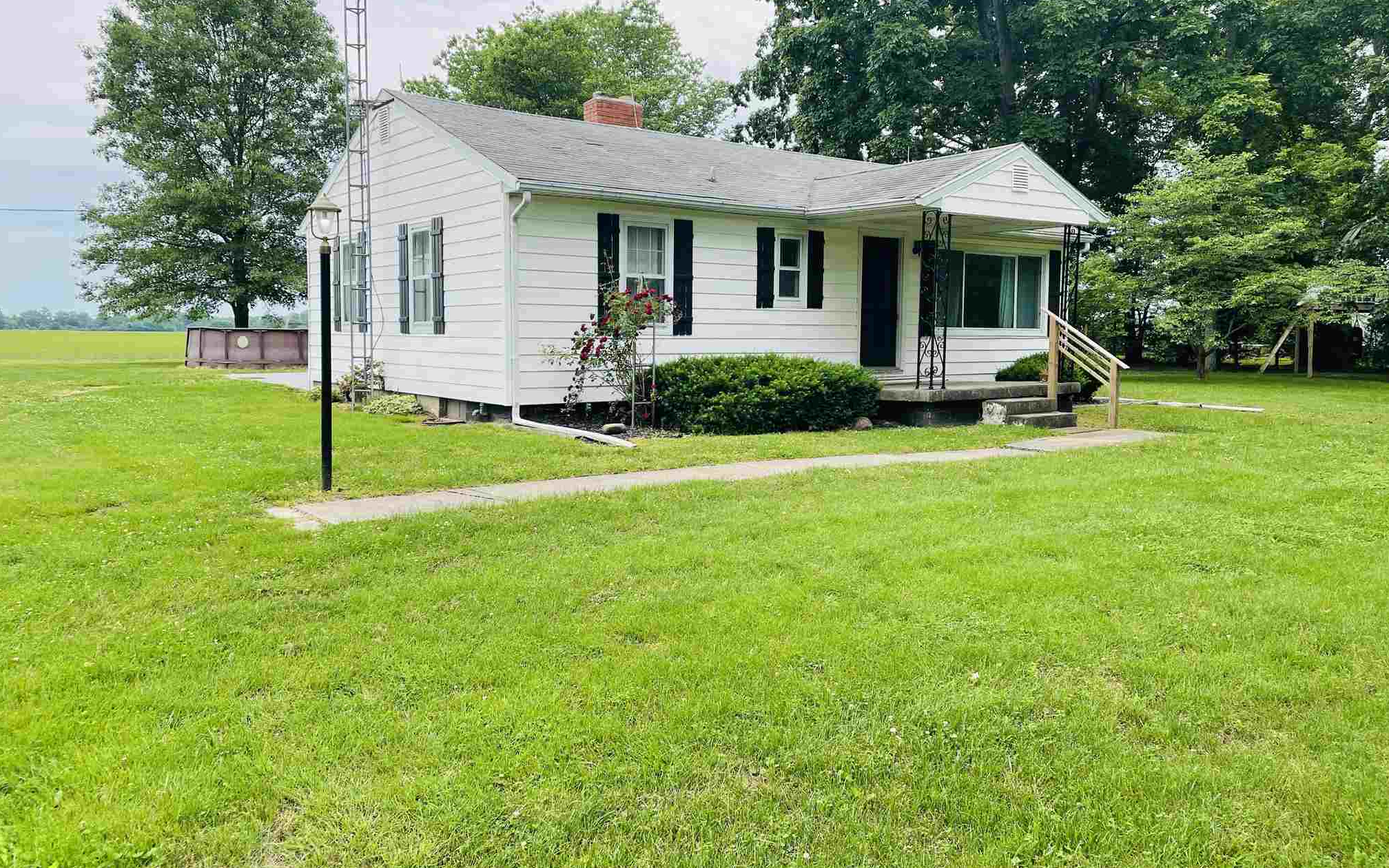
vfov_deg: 44.5
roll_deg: -0.4
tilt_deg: -3.8
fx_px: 1060
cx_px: 692
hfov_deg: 66.5
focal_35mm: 28
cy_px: 424
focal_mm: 4.2
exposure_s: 1/1147
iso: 32
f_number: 1.6
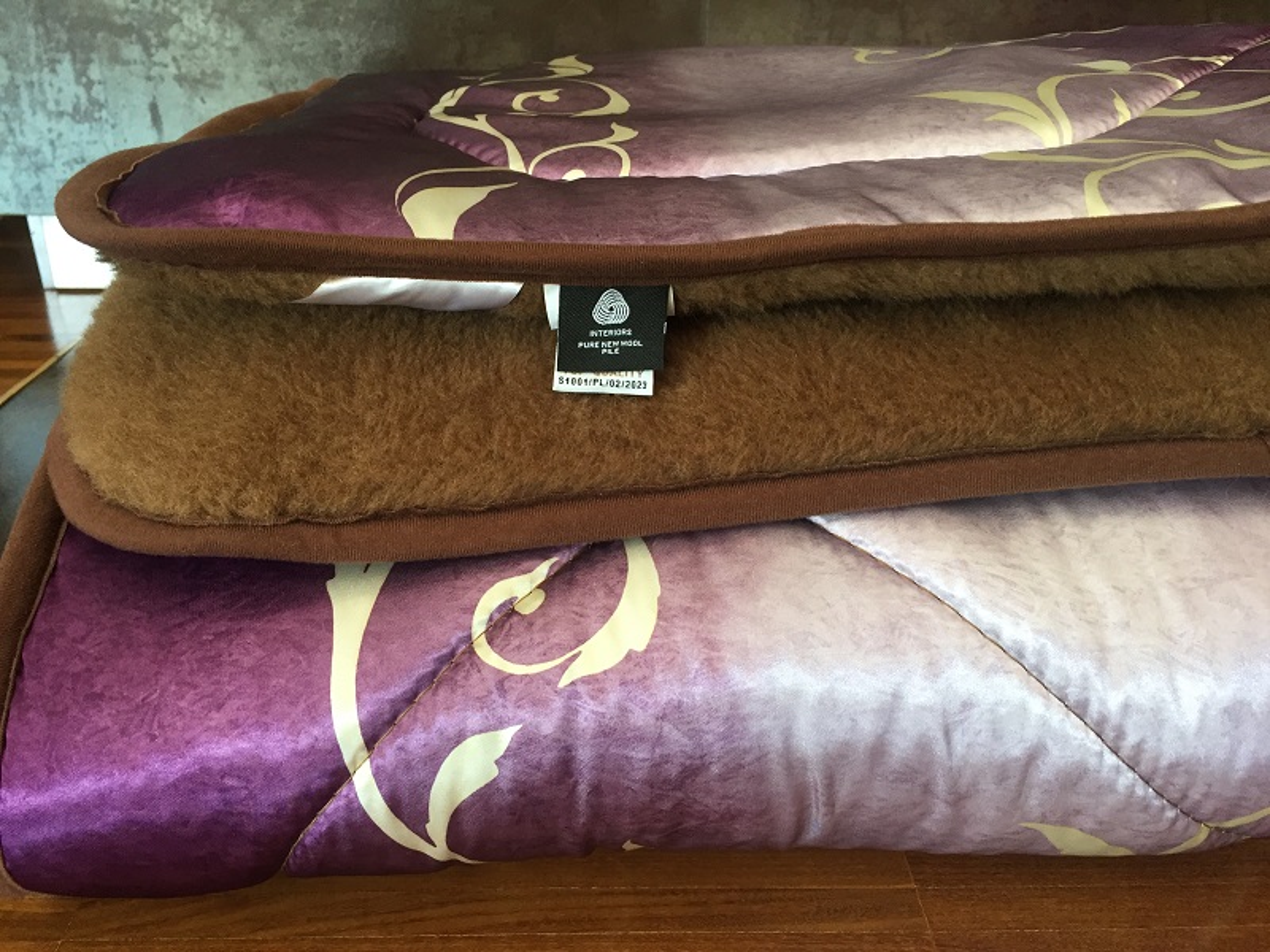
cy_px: 476
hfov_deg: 61.7
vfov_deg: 48.2
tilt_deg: -26.2
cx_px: 635
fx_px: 1064
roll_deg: -2.2
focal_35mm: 29
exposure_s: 1/33
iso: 64
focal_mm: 4.15
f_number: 2.2
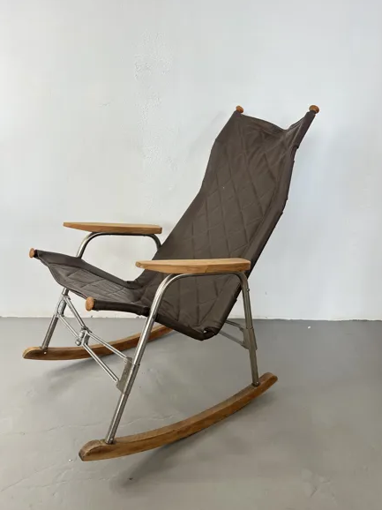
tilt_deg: -19.3
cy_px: 262
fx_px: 398
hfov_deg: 51.3
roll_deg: -2.1
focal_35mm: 27
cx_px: 195
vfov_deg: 65.3
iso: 50
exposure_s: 1/119
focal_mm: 5.7
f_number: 1.5
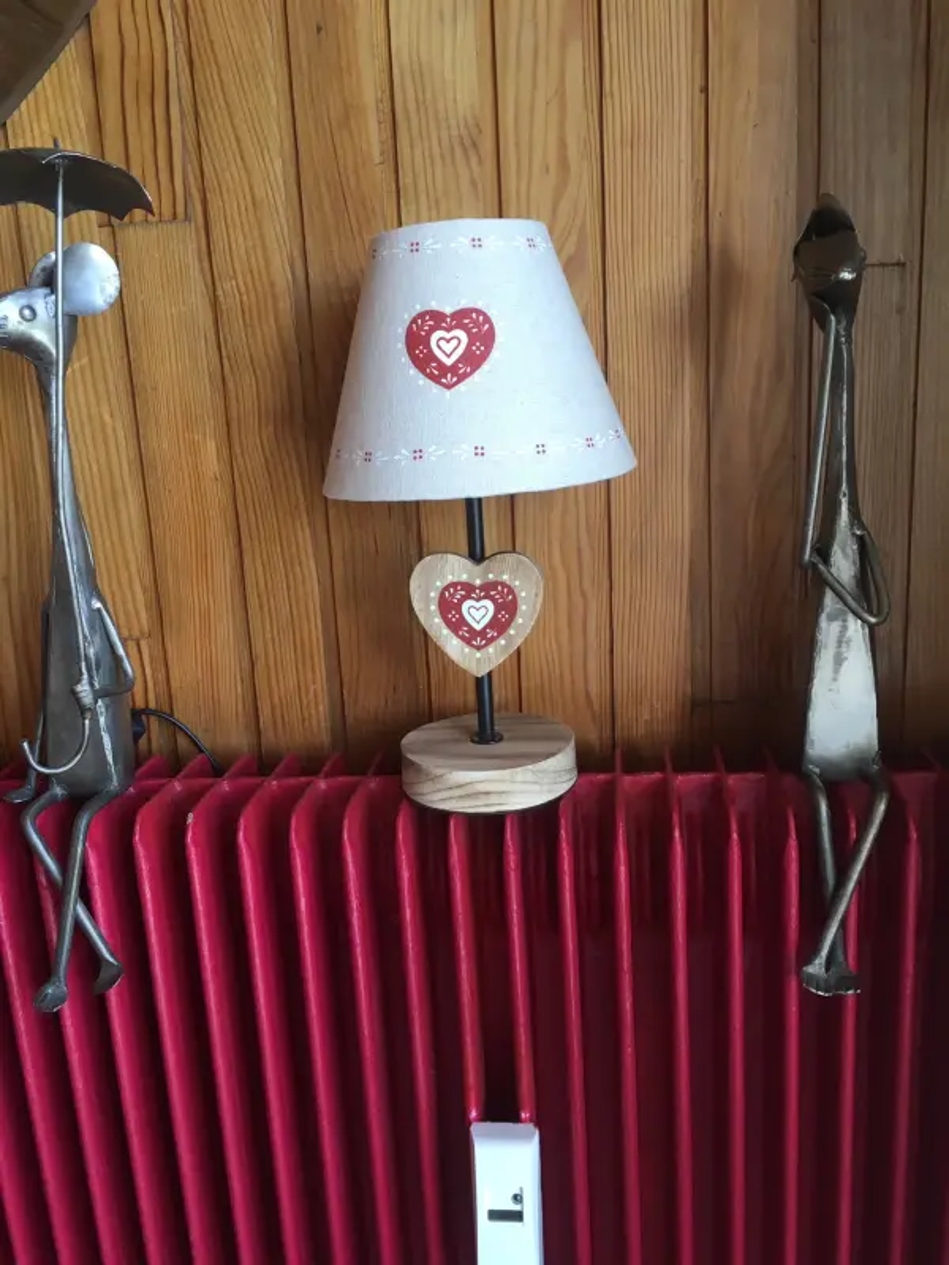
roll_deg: +3.4
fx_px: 1060
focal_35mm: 29
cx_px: 474
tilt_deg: -15.4
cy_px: 632
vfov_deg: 61.7
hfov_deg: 48.2
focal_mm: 4.15
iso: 32
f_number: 2.2
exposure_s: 1/33
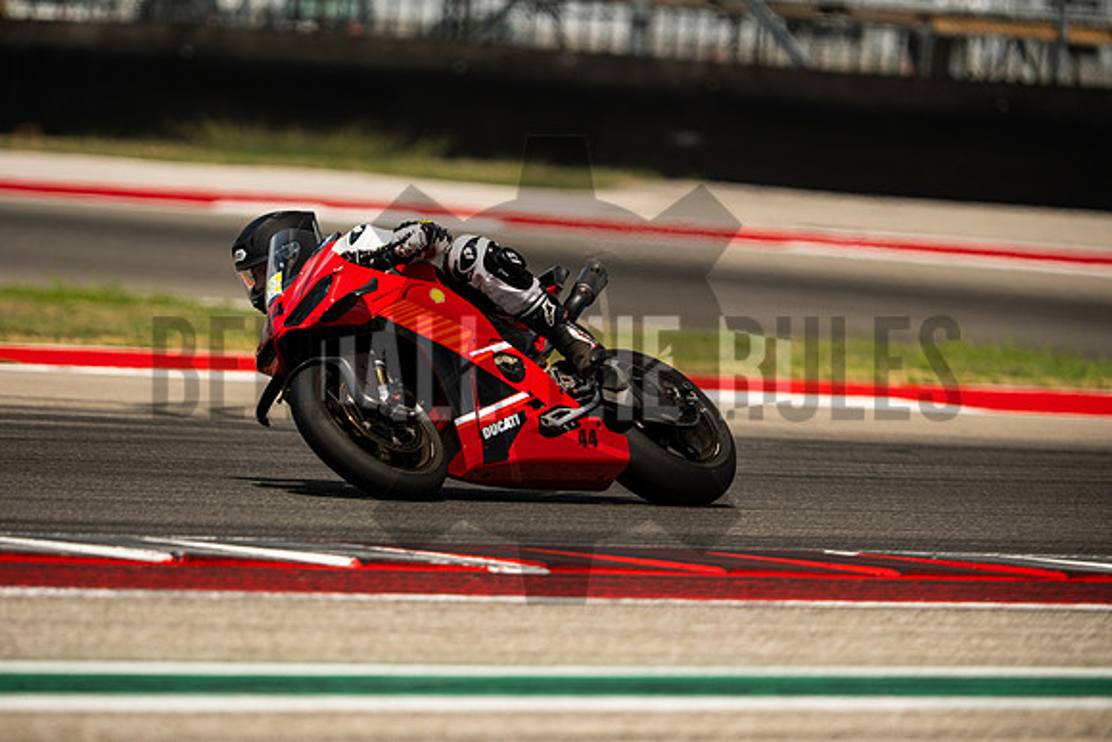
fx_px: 12976
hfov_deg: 4.9
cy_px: 371
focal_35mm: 420
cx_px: 556
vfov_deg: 3.3
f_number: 2.8
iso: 160
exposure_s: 1/2500
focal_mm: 280
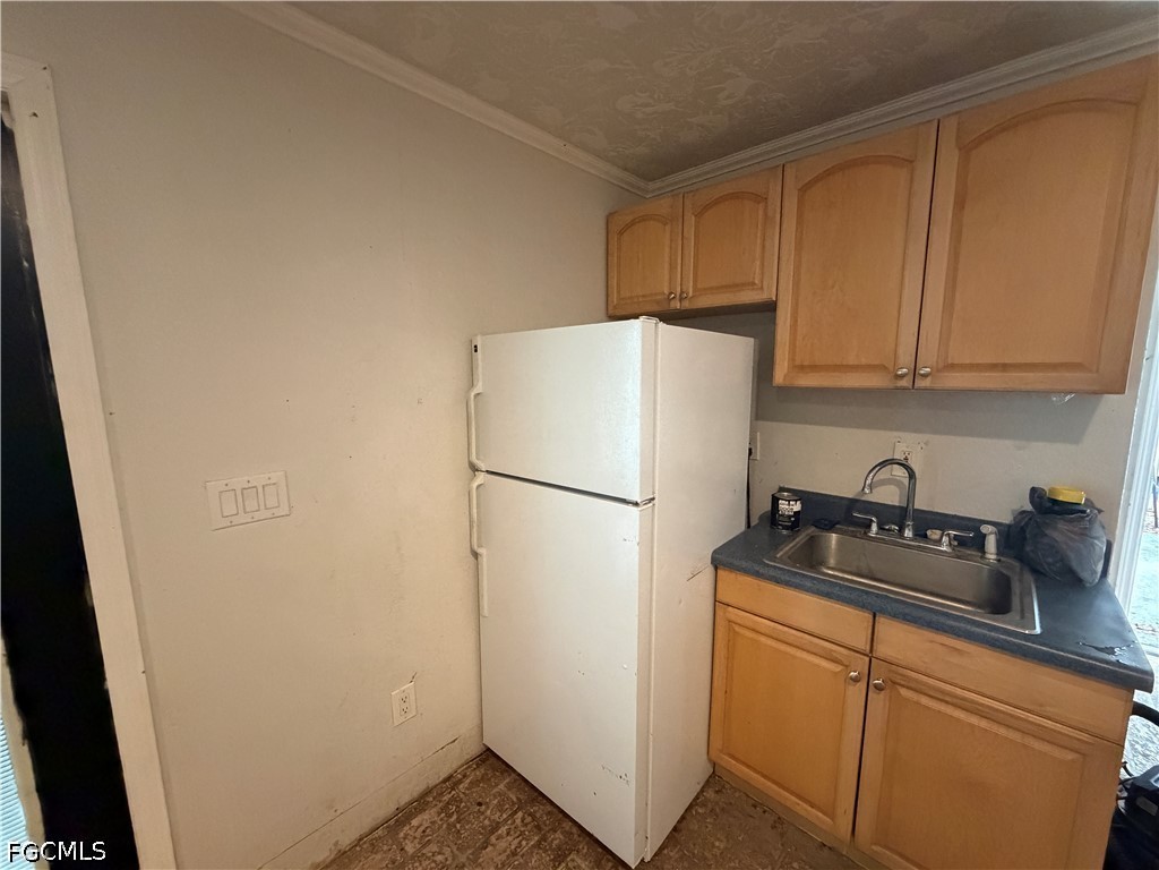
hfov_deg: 102.1
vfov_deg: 85.7
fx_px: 469
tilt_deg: -8.2
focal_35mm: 14
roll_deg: +0.8
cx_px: 580
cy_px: 435
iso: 1000
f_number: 2.2
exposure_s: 1/60
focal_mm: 2.22
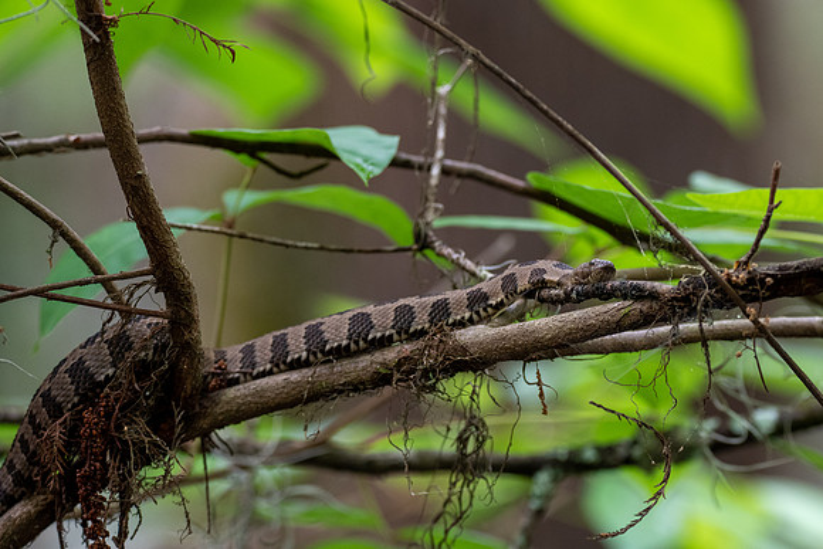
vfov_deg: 3.7
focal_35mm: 376
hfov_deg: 5.5
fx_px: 8587
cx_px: 572
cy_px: 222
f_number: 5.6
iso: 1250
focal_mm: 270
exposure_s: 1/160
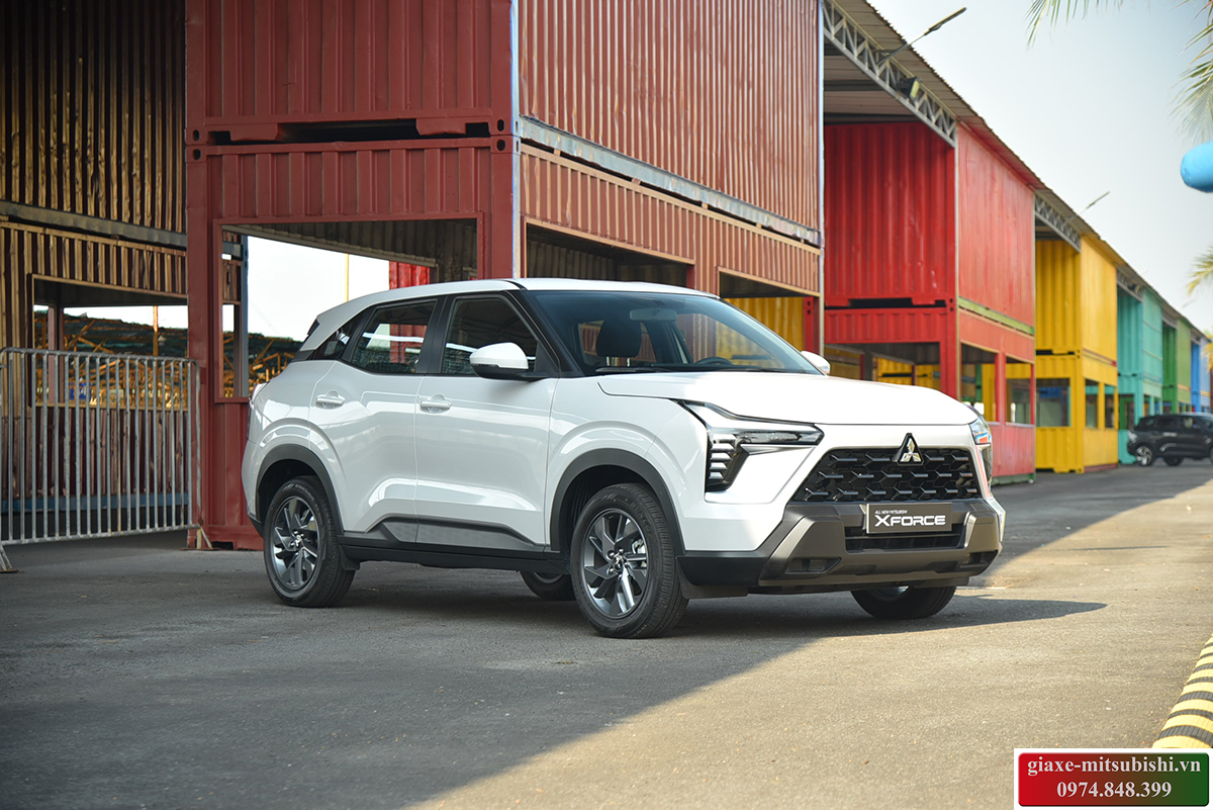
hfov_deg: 26.0
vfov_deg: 17.5
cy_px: 405
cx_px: 606
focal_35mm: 78
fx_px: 2629
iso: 200
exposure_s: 1/200
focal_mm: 78
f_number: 4
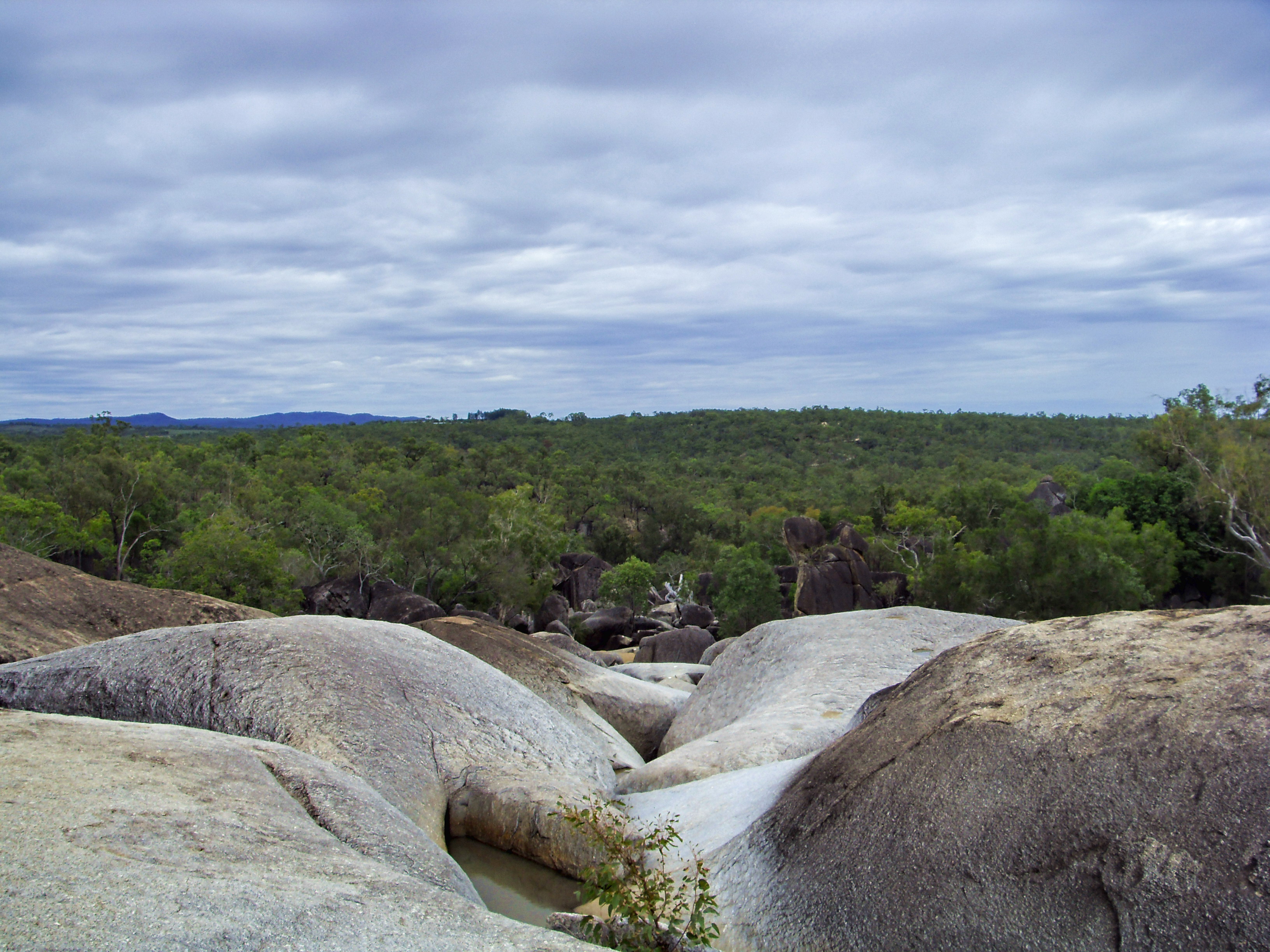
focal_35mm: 39
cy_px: 476
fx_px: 1431
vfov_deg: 36.8
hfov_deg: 47.9
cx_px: 635
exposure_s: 1/250
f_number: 6.2
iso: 80
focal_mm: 6.6
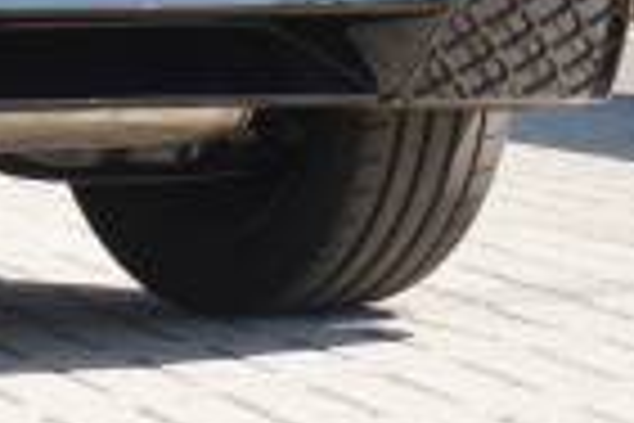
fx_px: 5147
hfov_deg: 6.9
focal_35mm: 292
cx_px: -558
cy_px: -382
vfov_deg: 4.6
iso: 125
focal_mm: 43
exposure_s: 1/90
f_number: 5.6
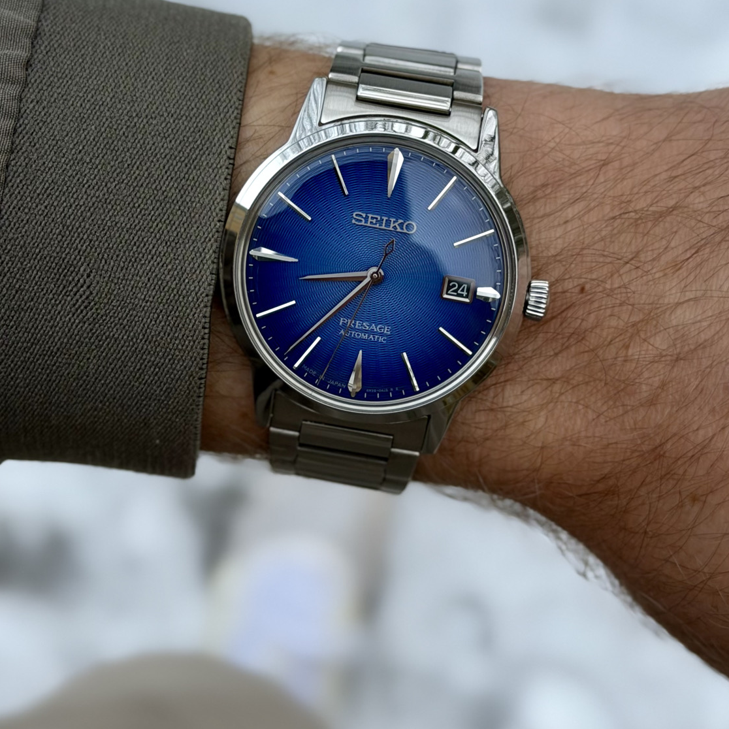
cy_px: 321
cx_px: 365
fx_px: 1358
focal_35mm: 57
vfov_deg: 30.0
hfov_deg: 30.0
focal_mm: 6.76
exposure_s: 1/94
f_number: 1.78
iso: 100
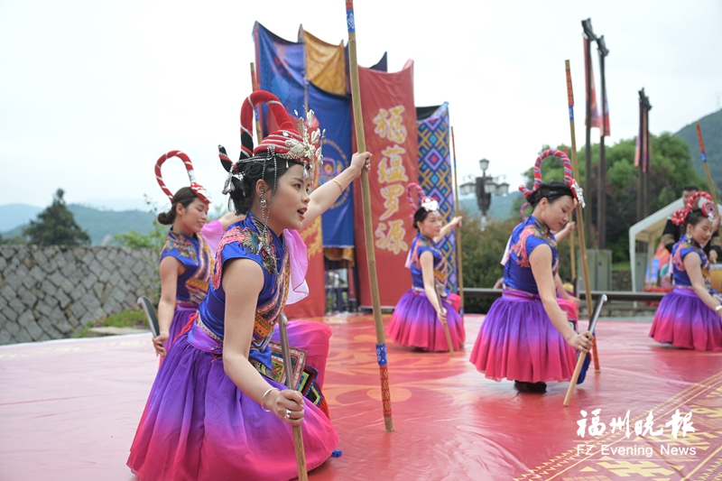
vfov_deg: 35.0
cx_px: 361
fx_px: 762
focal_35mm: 38
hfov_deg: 50.7
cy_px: 240
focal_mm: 38
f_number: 3.5
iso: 500
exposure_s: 1/1000
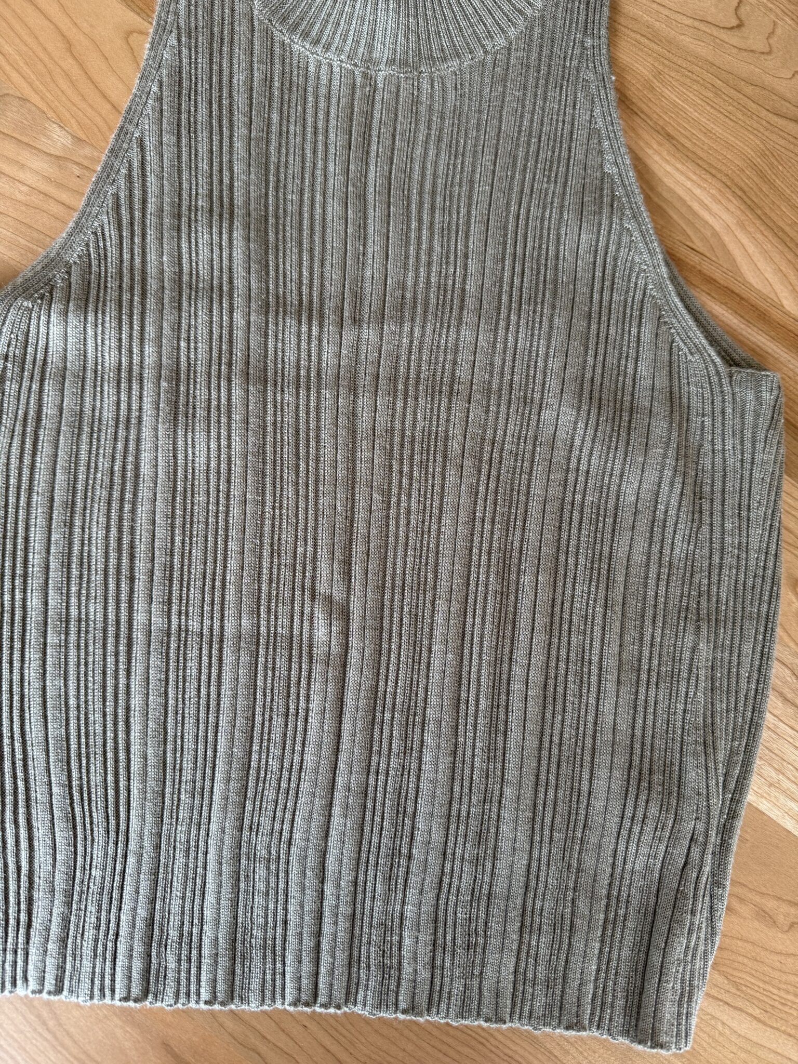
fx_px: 738
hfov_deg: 56.8
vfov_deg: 71.6
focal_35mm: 24
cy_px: 532
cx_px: 399
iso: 125
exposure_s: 1/60
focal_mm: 6.76
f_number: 1.78
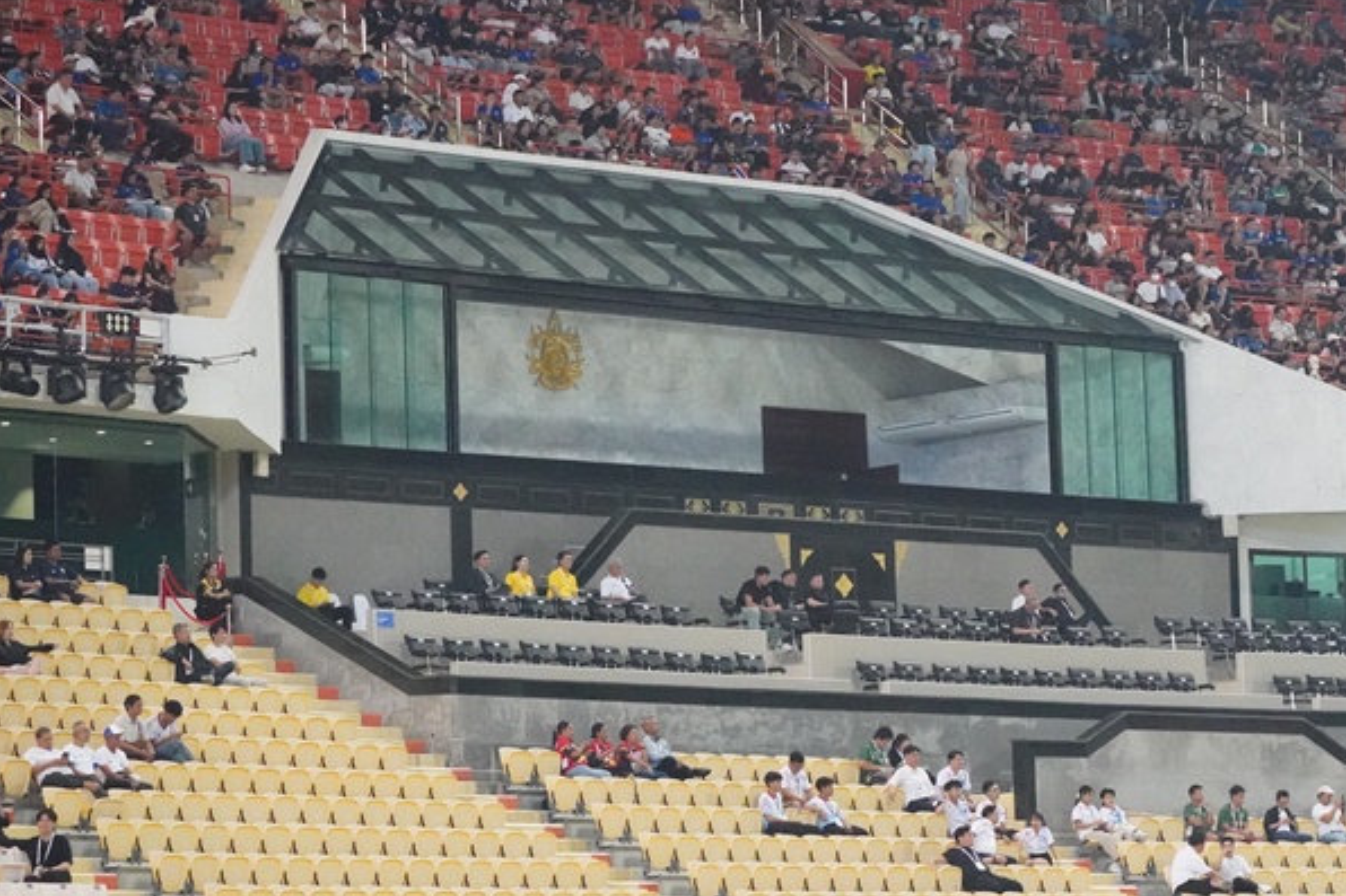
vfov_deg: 9.1
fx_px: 5644
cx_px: 939
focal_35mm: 151
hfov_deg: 13.6
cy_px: 490
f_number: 5.6
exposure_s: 1/1000
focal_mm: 100
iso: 32000
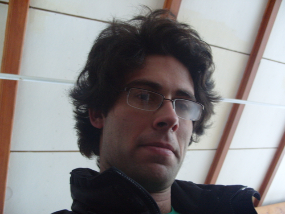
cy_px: 107
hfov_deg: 52.6
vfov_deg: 40.7
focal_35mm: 35
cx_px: 142
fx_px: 288
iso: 200
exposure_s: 1/20
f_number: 2.8
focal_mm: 7.8
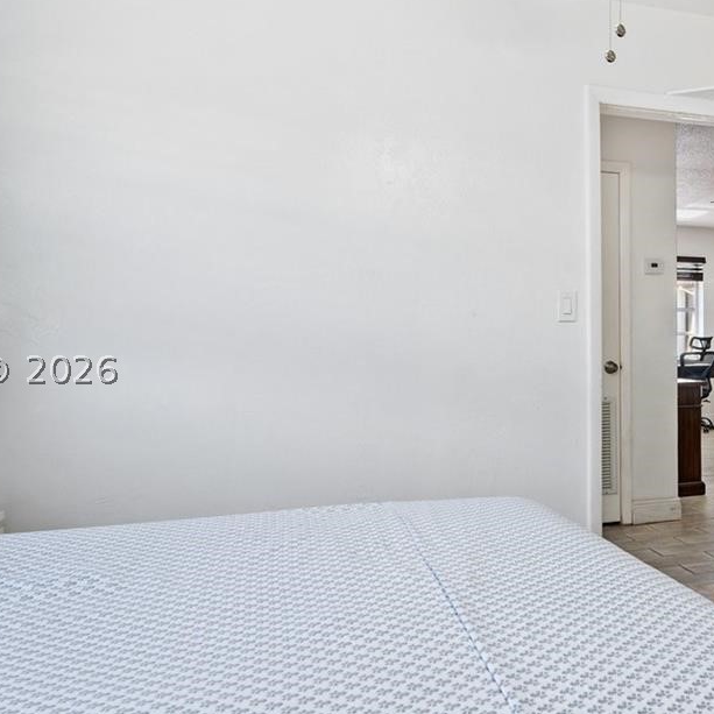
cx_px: 524
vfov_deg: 52.5
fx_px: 723
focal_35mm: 31
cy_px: 369
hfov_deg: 50.6
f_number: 8
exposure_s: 1/2
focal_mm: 14
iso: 200
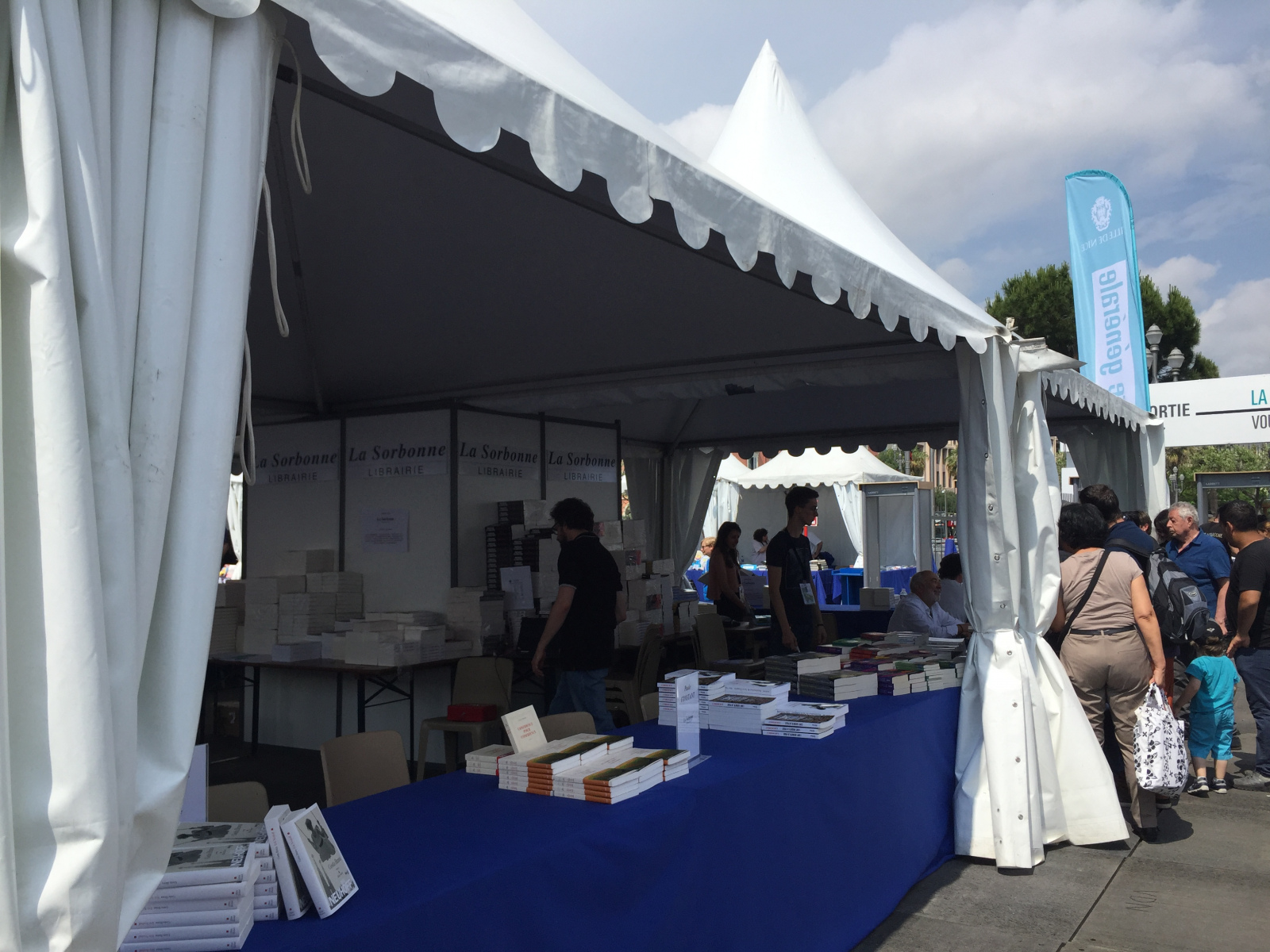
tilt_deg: +3.0
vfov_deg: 48.2
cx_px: 635
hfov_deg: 61.7
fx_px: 1064
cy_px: 476
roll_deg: -0.2
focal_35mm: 29
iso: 32
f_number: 2.2
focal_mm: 4.15
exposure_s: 1/2825
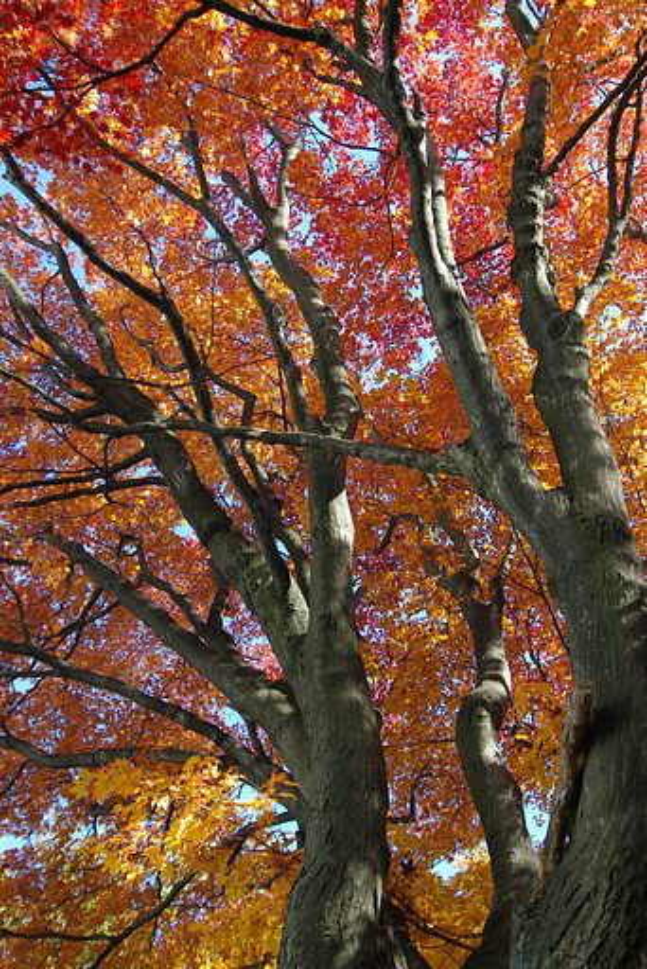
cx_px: 324
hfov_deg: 36.9
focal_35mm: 36
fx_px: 969
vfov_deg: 53.1
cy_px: 484
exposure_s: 1/125
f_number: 6.3
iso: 200
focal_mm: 24
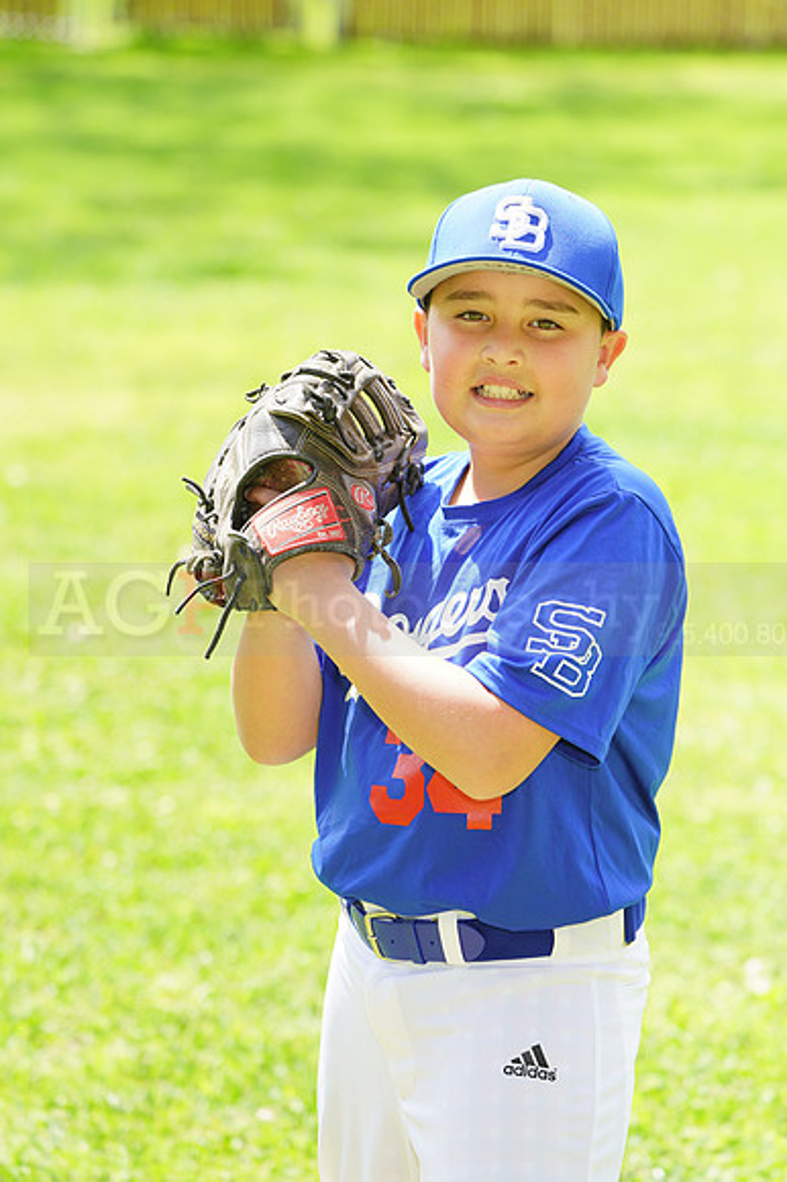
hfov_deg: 7.1
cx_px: 394
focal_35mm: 194
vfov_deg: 10.6
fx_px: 6369
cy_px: 591
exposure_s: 1/200
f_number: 6.3
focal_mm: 194
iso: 200
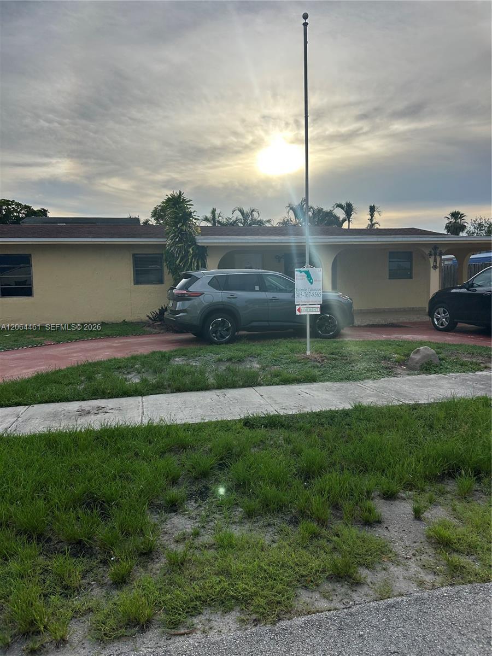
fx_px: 493
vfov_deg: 67.3
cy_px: 328
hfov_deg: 53.1
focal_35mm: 26
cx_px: 246
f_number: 1.5
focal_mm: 5.7
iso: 50
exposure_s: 1/4274
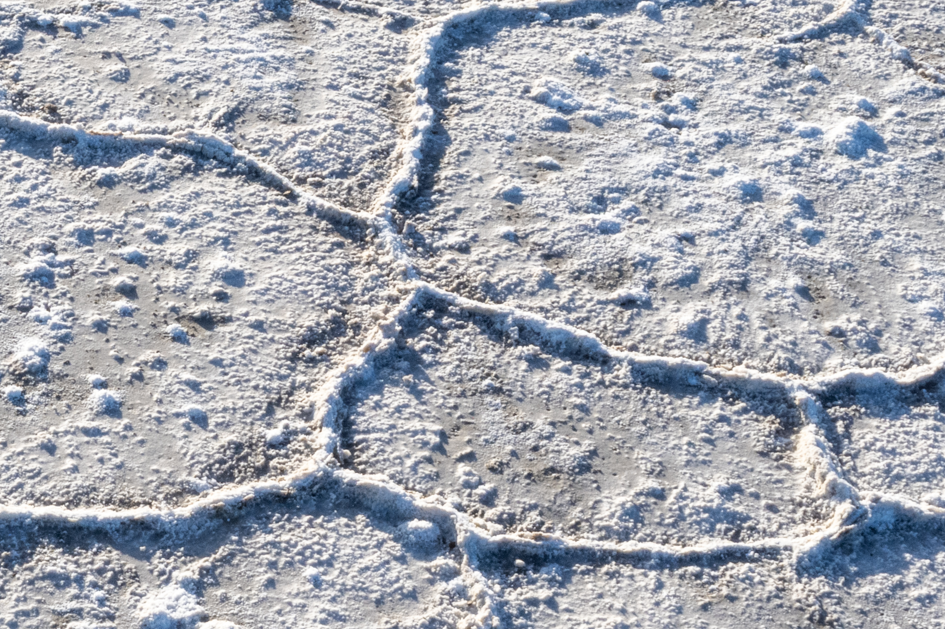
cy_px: 343
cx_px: 187
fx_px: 2283
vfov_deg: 15.7
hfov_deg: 23.0
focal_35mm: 87
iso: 400
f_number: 22
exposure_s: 1/100
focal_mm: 24
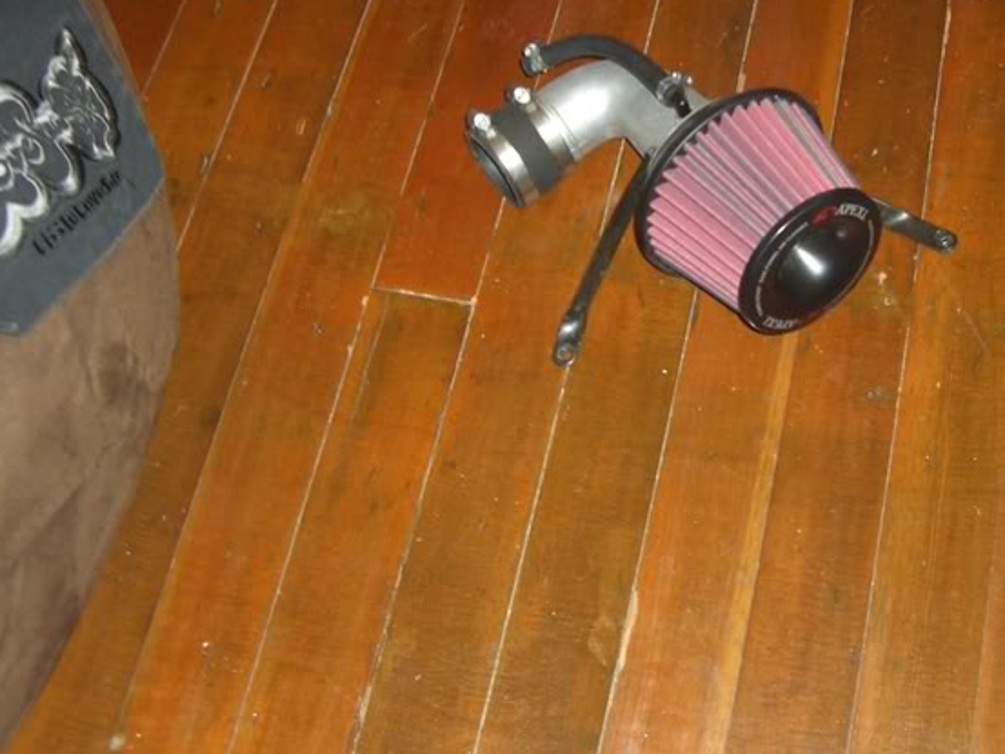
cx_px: 718
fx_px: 1597
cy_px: 316
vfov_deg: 26.5
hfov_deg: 34.4
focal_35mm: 55
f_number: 2.7
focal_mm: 6.2
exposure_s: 1/60
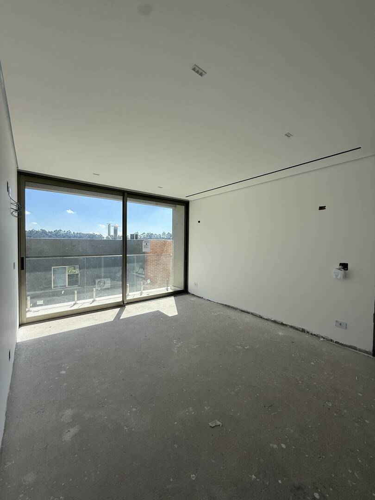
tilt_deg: -0.7
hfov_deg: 85.7
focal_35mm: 14
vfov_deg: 102.1
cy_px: 250
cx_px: 188
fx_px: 202
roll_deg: -0.9
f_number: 2.2
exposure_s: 1/1235
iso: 50
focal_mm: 2.22
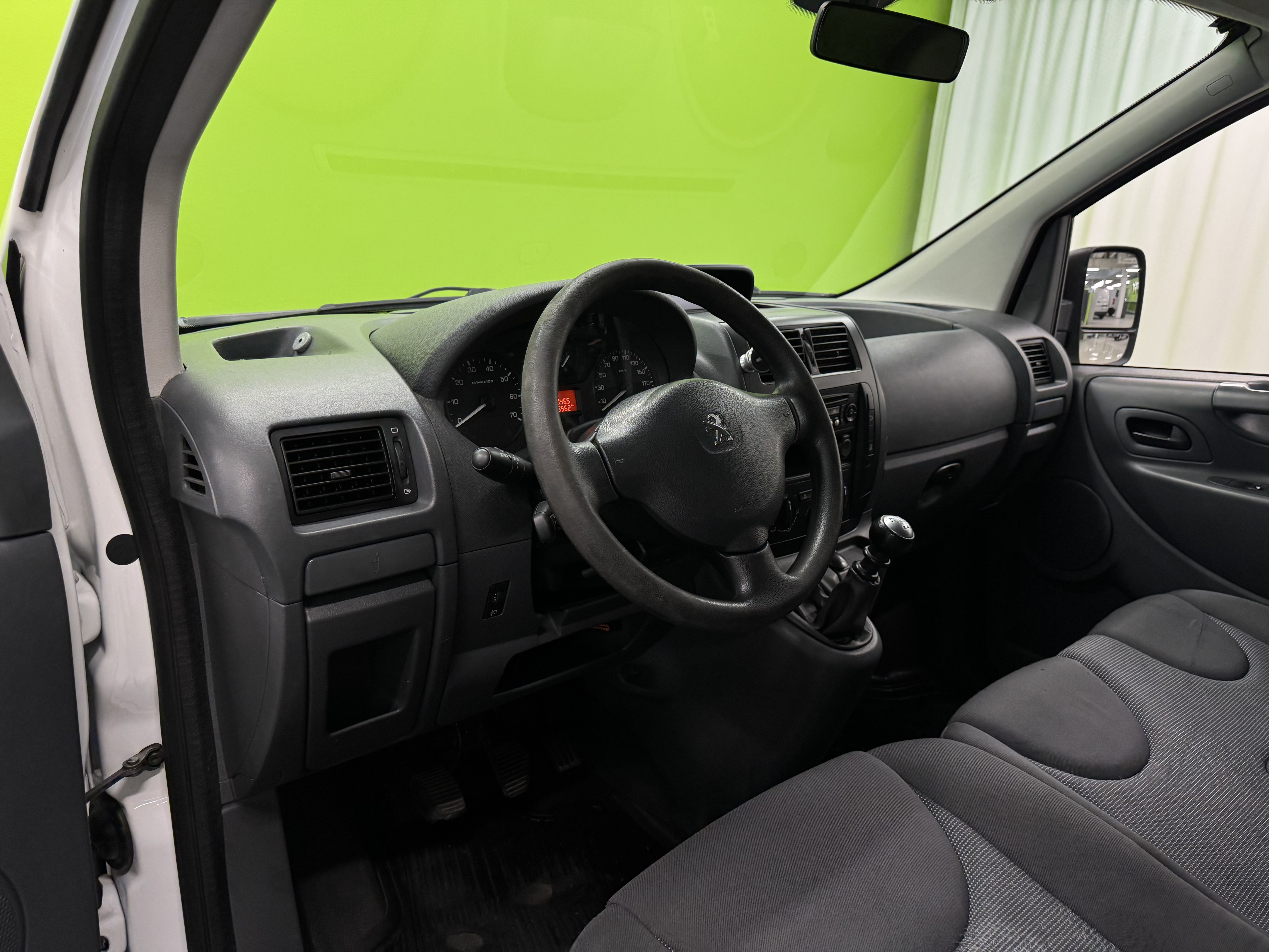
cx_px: 634
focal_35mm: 24
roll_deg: -3.7
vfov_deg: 56.8
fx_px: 880
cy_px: 476
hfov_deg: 71.6
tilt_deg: -18.1
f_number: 1.78
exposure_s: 1/100
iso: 200
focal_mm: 6.76
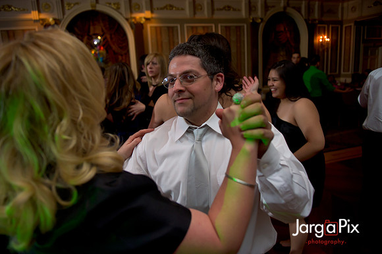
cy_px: 127
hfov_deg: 69.4
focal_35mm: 26
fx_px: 276
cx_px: 191
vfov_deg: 49.5
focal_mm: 26
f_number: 3.2
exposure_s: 1/125
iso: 1600
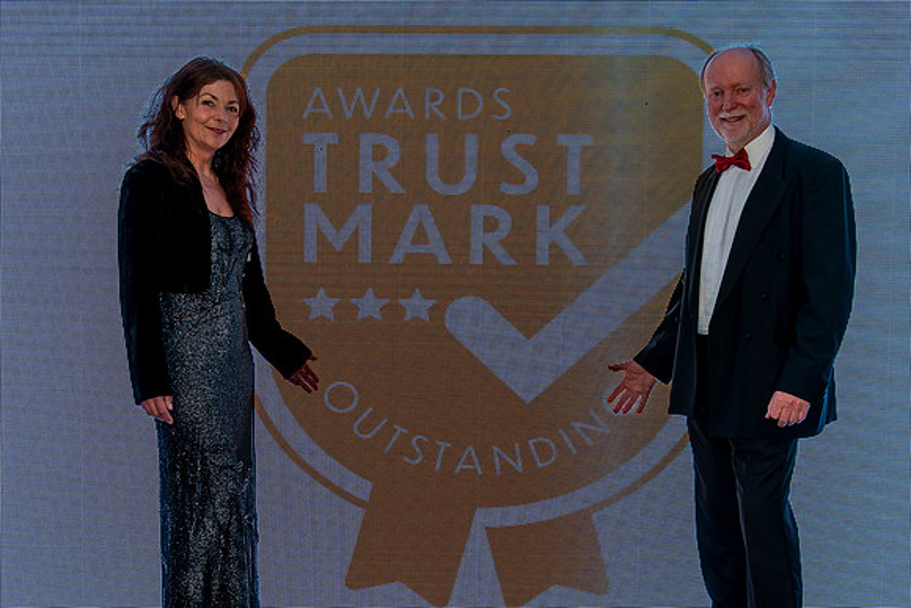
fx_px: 1363
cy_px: 368
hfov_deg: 36.9
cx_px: 421
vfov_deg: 25.1
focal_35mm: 54
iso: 125
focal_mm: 35
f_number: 5.6
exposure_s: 1/50
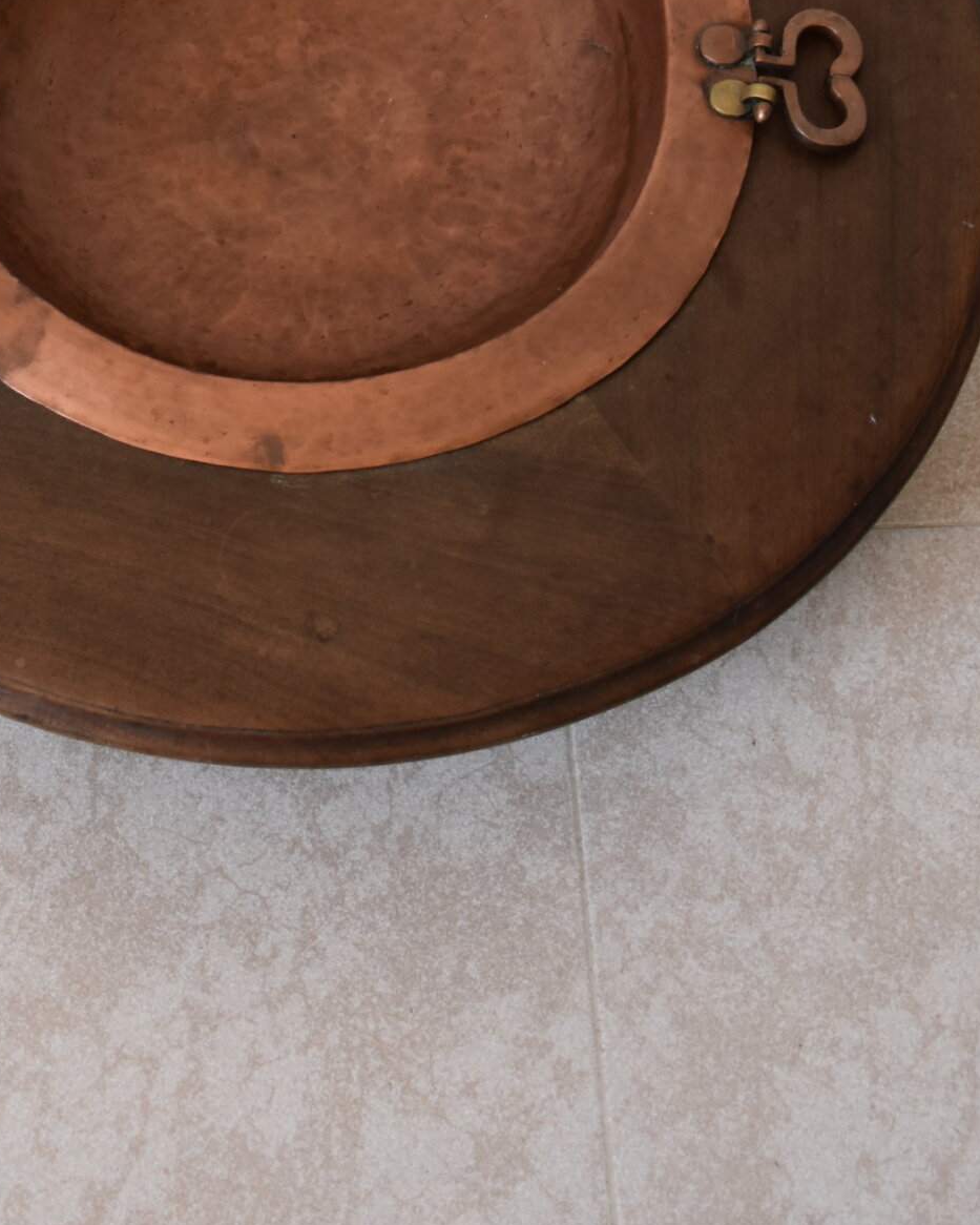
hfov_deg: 22.5
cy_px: -113
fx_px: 2465
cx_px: 393
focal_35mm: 68
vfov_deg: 25.9
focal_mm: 22
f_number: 4
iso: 800
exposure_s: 1/60
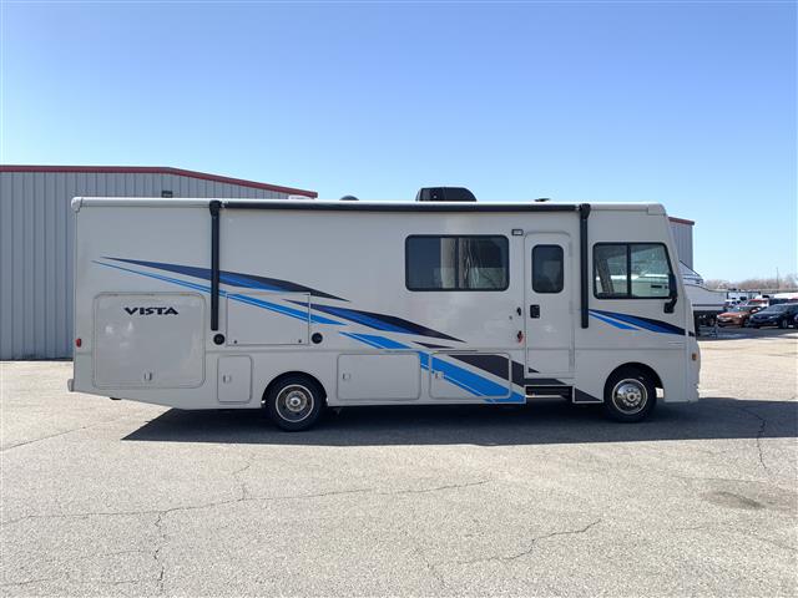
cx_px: 399
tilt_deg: +0.8
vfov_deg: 53.1
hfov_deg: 67.3
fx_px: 599
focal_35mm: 26
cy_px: 299
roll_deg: +0.7
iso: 25
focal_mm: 4.25
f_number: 1.8
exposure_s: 1/962
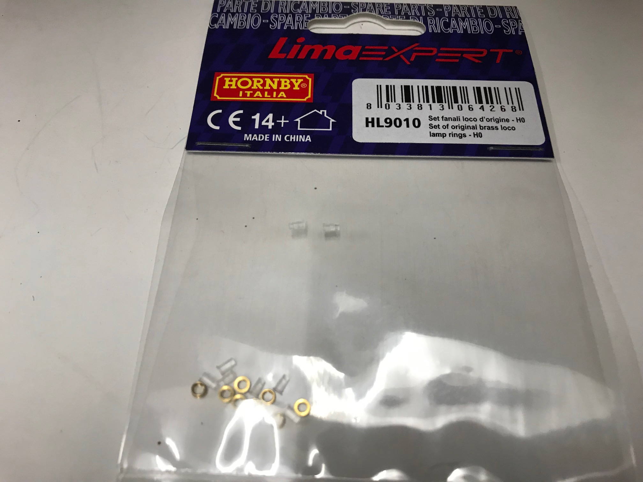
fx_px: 520
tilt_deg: -55.3
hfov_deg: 63.4
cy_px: 241
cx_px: 322
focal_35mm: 28
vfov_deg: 49.7
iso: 40
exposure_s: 1/25
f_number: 1.8
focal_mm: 3.99
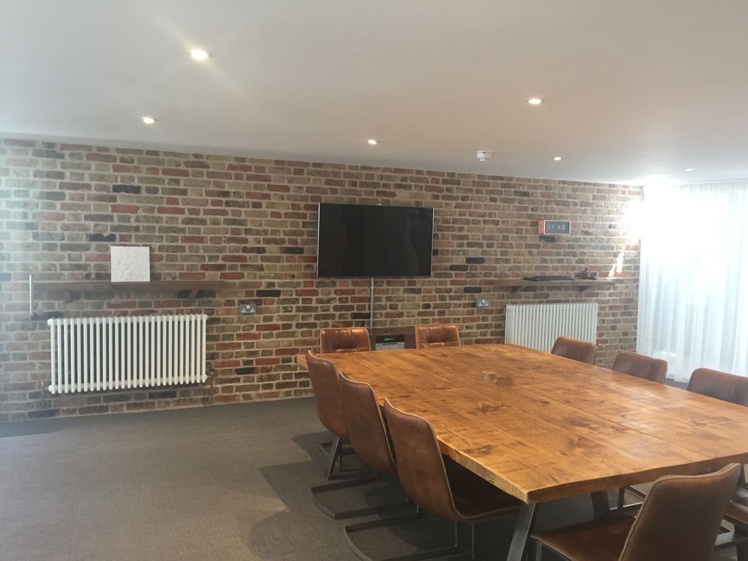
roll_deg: -1.9
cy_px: 280
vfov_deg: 48.2
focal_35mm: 29
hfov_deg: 61.6
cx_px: 374
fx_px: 627
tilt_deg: -4.3
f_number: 2.2
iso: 160
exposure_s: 1/33
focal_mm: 4.15
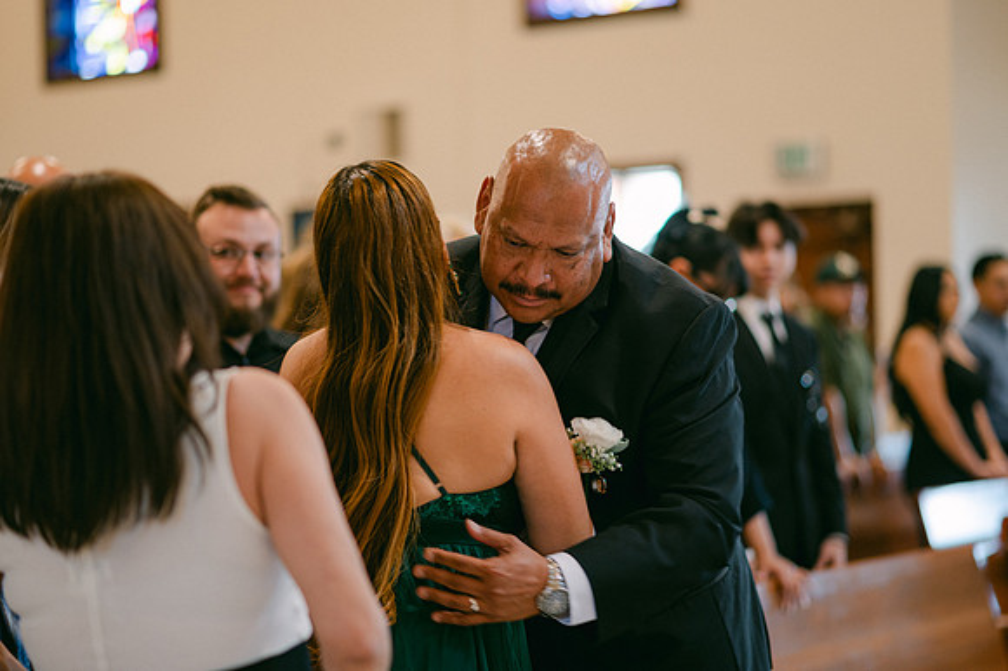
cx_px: 510
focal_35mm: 87
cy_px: 336
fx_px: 2431
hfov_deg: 23.4
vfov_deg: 15.7
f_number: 1.8
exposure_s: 1/125
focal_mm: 85
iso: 320
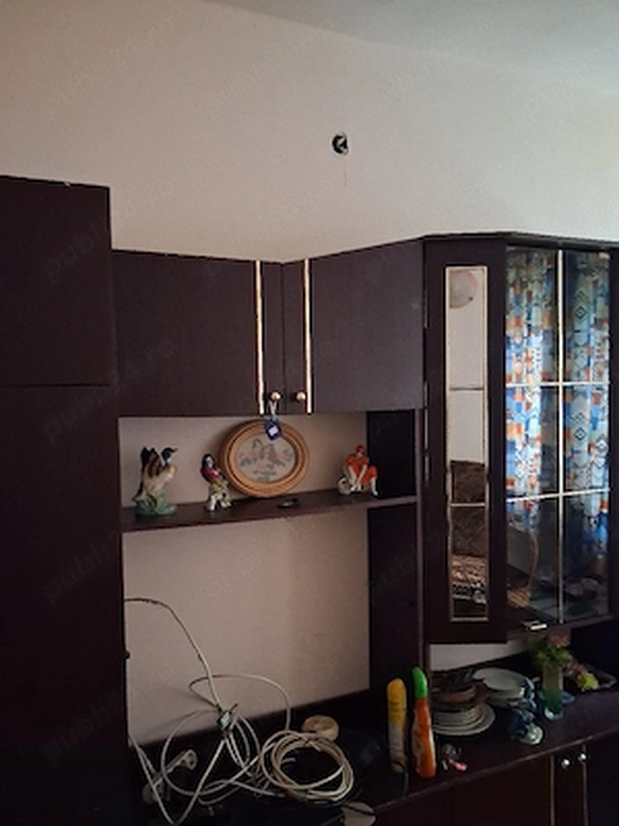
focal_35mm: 27
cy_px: 413
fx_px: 644
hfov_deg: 51.4
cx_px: 310
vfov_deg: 65.3
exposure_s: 1/25
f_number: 1.8
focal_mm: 4
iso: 1000
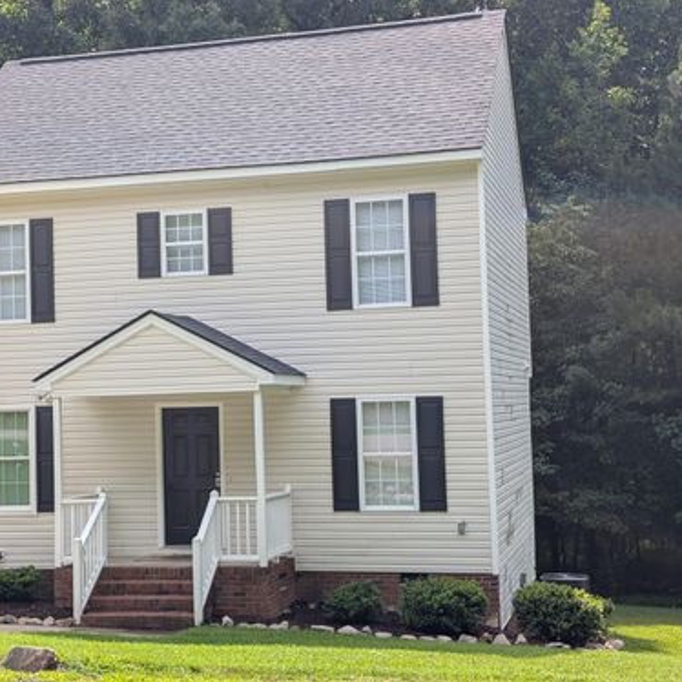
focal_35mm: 58
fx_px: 1293
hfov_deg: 29.4
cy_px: 341
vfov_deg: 29.6
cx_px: 235
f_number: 1.68
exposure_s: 1/354
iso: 18
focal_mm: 6.9
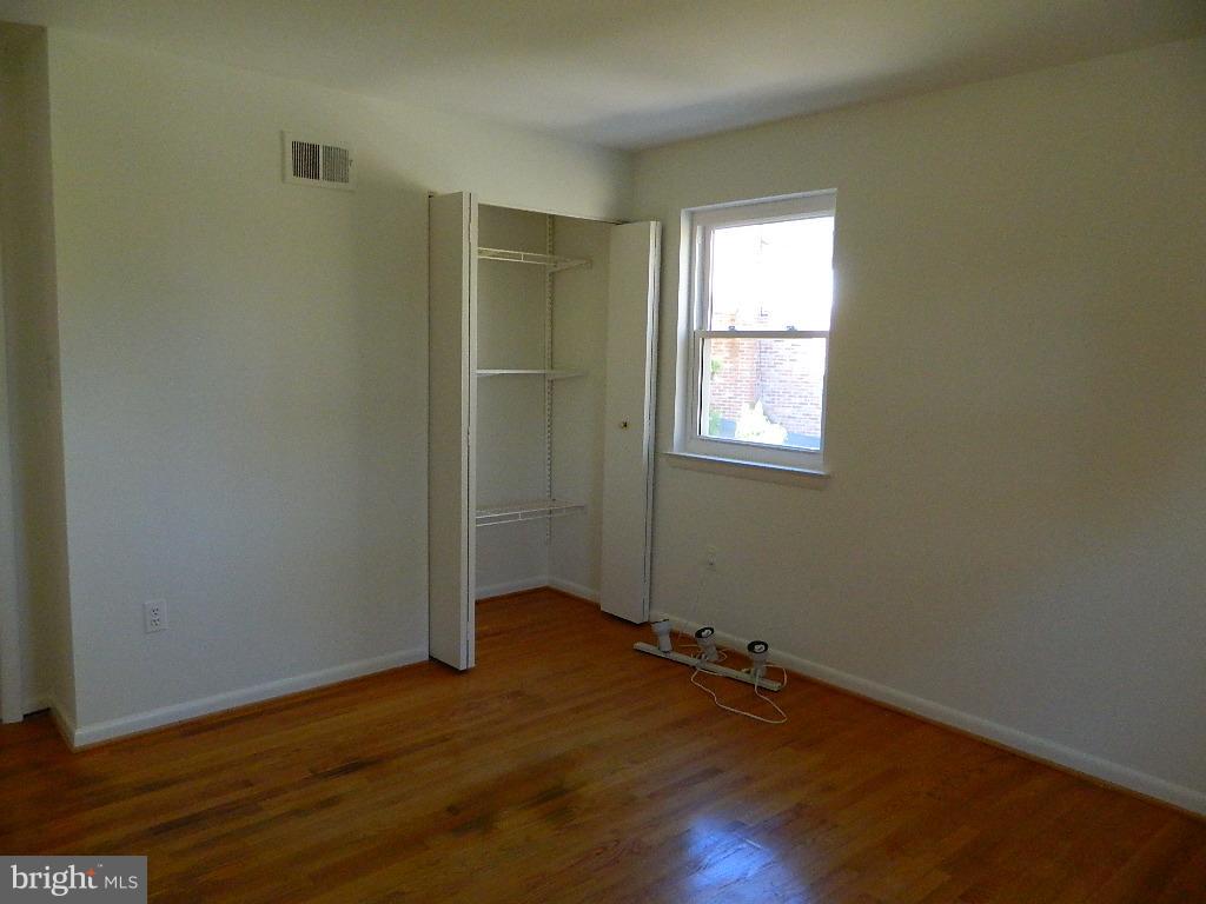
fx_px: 871
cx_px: 603
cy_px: 452
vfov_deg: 54.9
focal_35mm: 25
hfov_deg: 69.4
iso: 400
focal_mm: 4.5
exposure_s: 1/80
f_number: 3.1
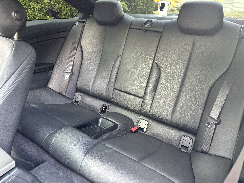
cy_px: 92
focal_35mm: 26
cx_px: 122
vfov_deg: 53.1
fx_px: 183
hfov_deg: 67.3
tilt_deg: -25.4
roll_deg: -0.7
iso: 640
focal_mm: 5.96
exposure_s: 1/40
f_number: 1.6
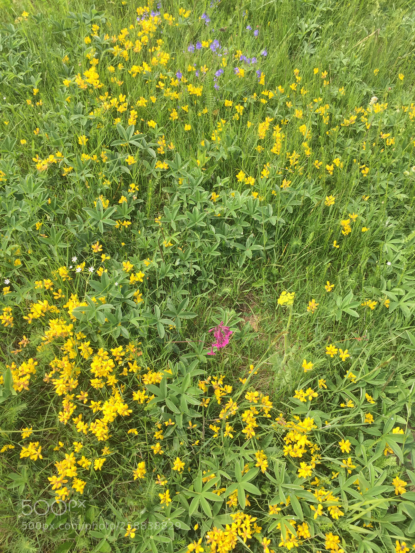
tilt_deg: -54.8
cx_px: 208
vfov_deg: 61.7
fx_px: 464
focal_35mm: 29
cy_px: 276
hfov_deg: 48.2
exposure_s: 1/590
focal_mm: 4.15
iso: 32
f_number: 2.2
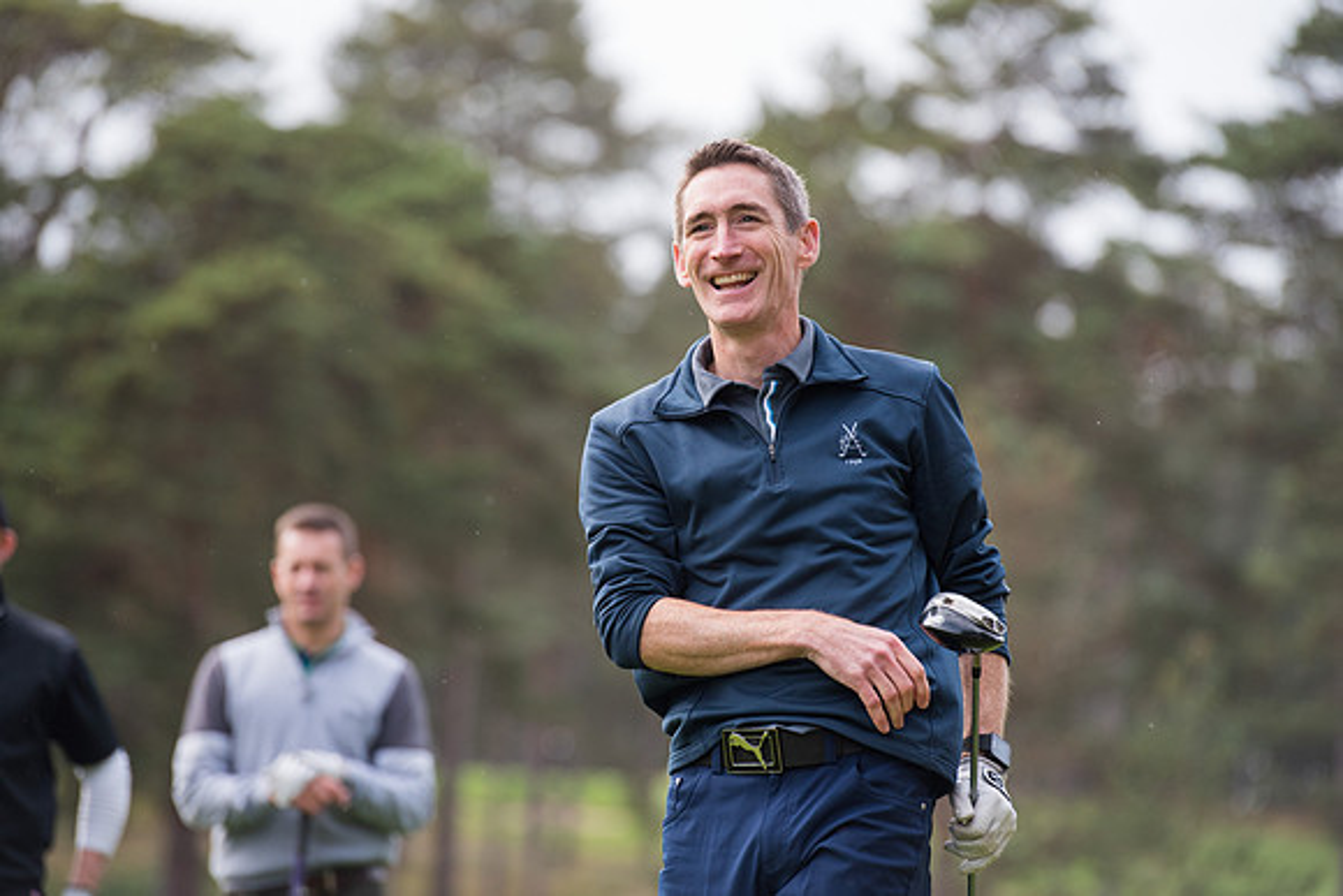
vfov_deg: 6.9
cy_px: 448
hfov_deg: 10.3
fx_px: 7463
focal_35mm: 200
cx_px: 672
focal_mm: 200
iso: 1000
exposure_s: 1/1250
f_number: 4
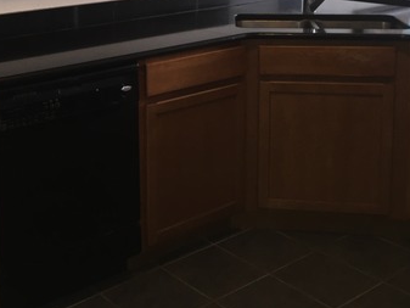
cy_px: 22
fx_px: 652
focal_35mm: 55
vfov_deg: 25.6
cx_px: 120
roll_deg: +1.3
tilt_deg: -9.9
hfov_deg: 34.4
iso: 64
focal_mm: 4.15
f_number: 2.2
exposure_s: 1/30
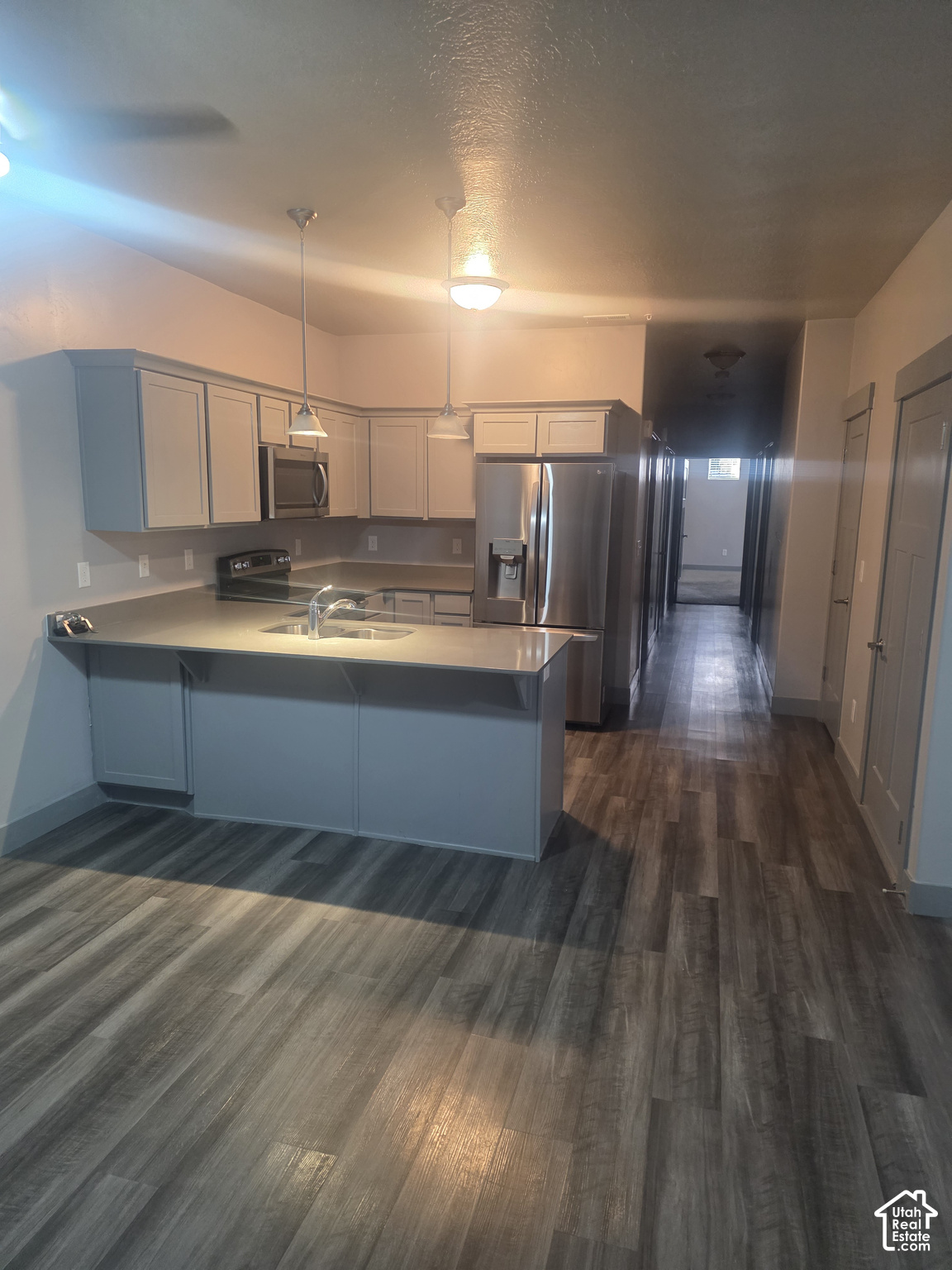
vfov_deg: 73.9
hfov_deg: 58.9
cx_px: 476
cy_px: 635
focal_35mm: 23
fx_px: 843
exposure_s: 1/120
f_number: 1.7
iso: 500
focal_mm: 6.3
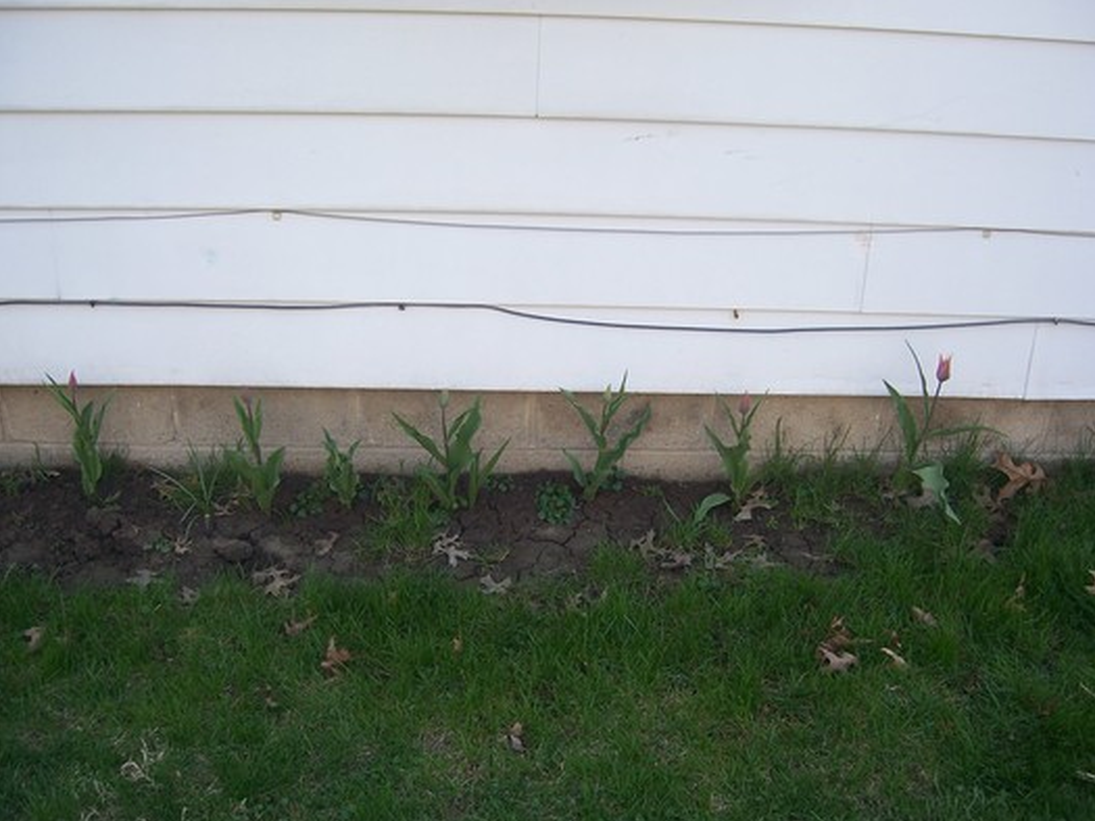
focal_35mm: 37
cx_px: 561
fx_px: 1171
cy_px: 418
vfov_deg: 38.7
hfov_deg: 50.1
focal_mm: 6
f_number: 3
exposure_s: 1/180
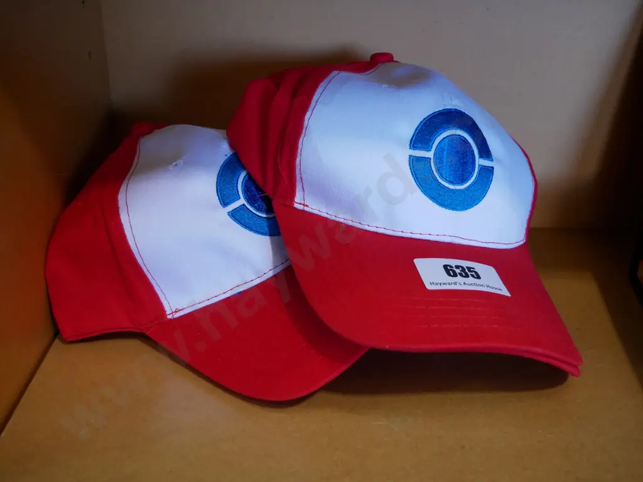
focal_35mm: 36
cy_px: 241
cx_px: 322
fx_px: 669
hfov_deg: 51.4
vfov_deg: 39.7
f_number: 3.9
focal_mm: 18
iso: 640
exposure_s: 1/60
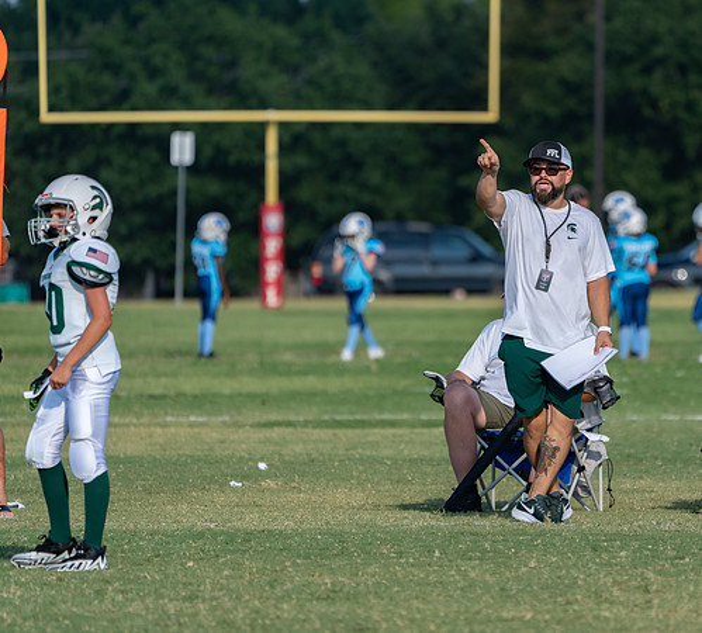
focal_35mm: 550
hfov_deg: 3.3
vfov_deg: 3.0
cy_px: 338
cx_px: 513
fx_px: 12026
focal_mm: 400
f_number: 5.6
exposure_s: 1/1000
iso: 200
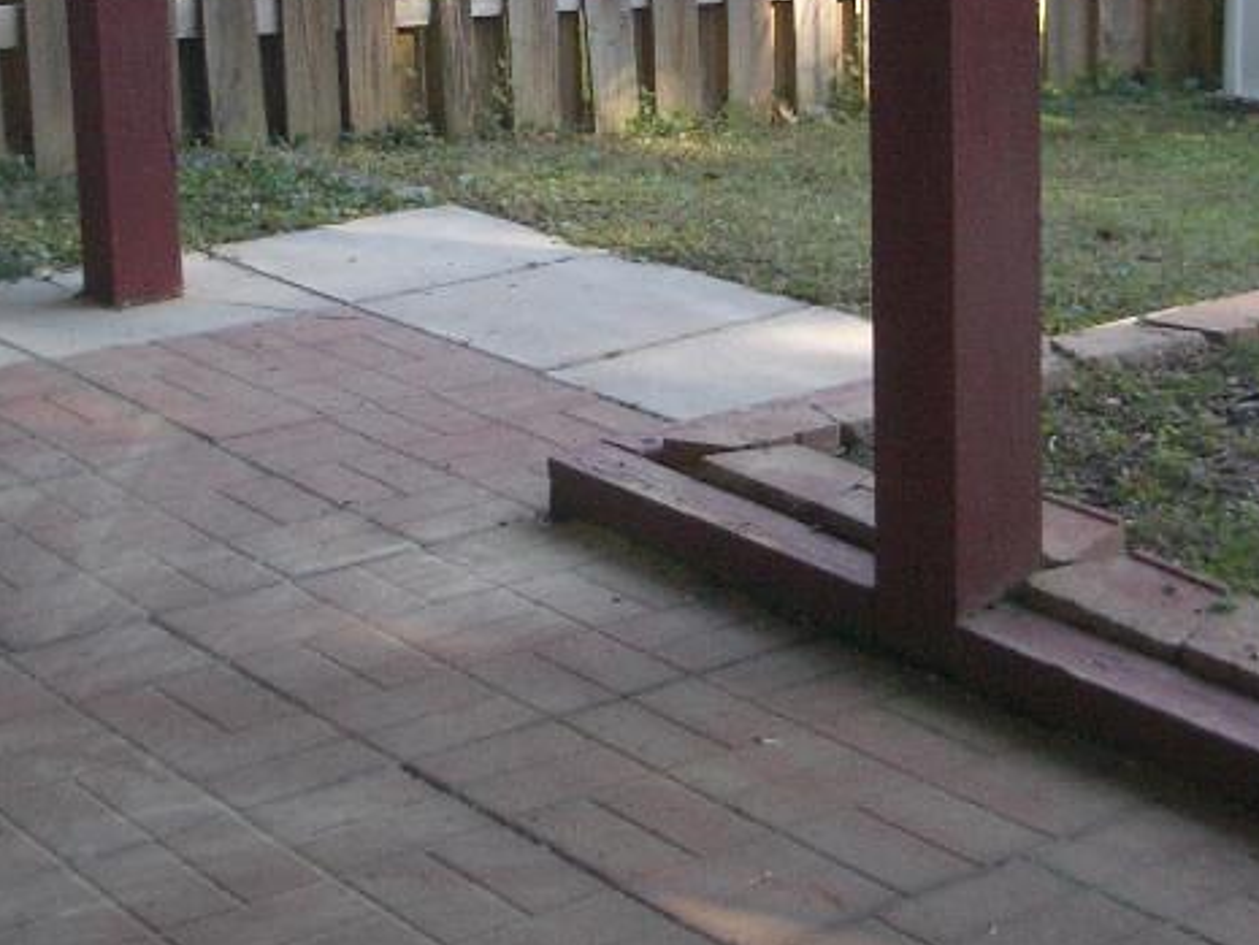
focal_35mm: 77
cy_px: 219
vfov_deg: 19.0
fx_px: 2801
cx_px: 728
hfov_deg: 25.3
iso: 100
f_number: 2.6
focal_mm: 5.8
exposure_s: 1/100
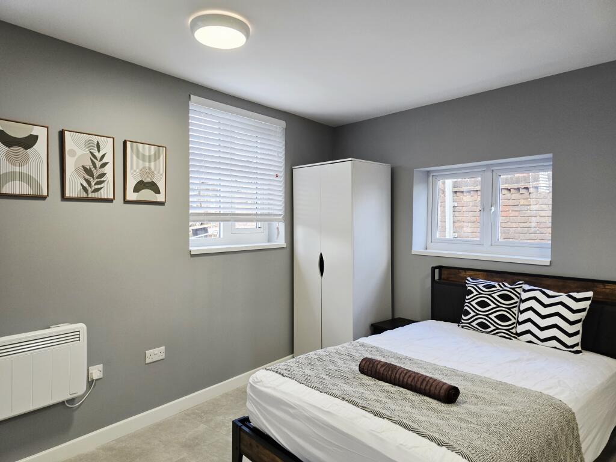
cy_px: 231
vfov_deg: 58.9
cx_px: 308
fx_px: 409
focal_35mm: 23
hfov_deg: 73.9
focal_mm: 6.3
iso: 200
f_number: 1.7
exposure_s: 1/182
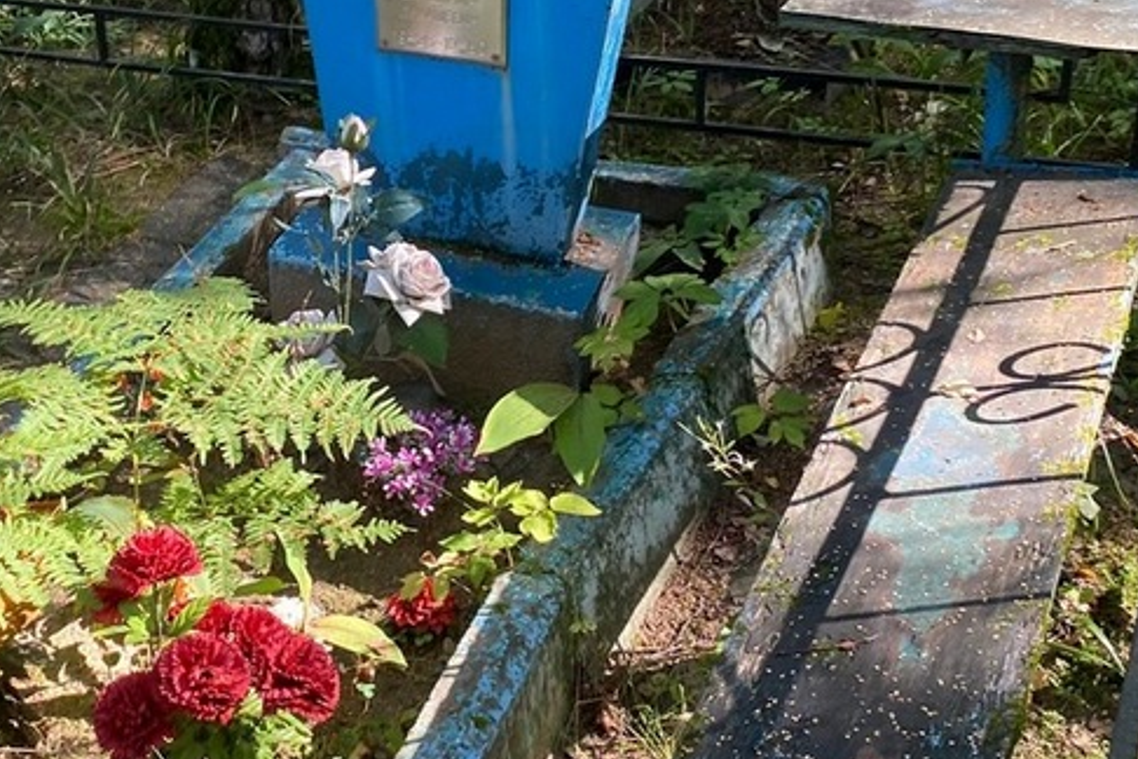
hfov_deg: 34.6
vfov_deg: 23.7
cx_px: 342
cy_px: 288
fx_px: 1802
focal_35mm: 57
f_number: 1.8
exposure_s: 1/122
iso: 50
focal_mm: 4.25
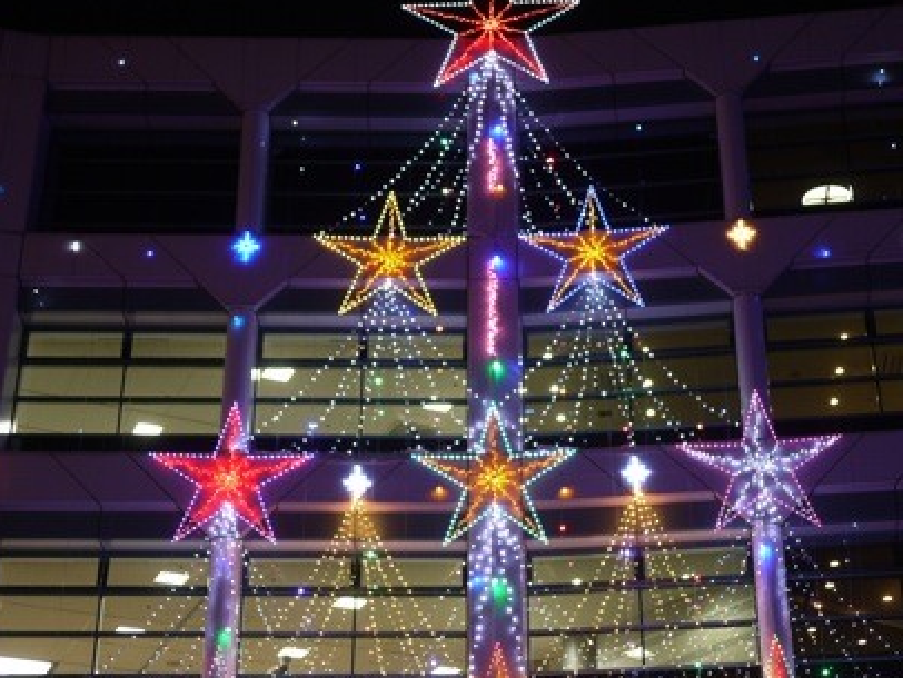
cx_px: 512
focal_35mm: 63
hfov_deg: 30.7
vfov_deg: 23.2
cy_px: 436
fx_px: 1644
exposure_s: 1/30
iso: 160
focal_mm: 20
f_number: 1.7
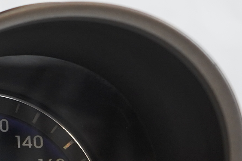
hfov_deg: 9.4
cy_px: 192
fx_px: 1371
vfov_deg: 6.7
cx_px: -252
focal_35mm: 204
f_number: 4
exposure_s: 1/60
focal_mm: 31
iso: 400
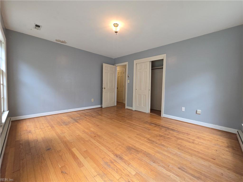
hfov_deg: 106.2
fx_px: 91
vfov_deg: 89.9
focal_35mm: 13
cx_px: 122
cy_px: 91
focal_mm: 2.2
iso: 100
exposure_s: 1/60
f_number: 2.2
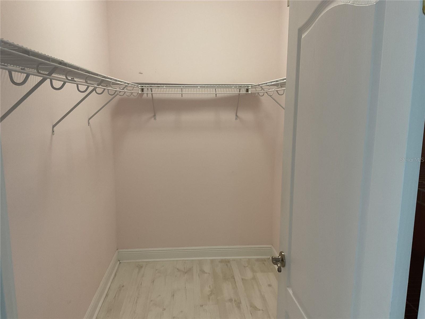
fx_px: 356
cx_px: 212
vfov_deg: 48.2
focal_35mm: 29
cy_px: 160
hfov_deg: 61.7
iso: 64
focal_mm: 3
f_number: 1.8
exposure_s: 1/60
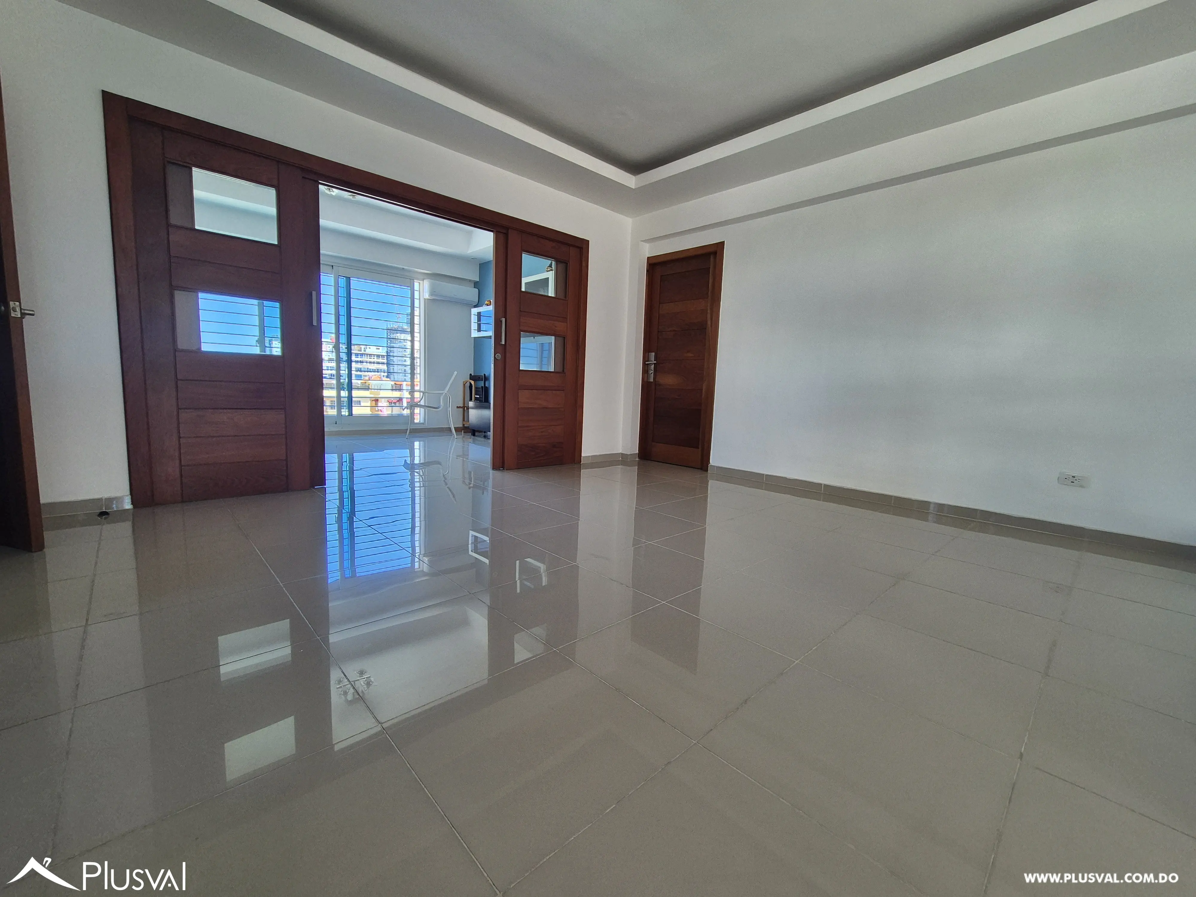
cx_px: 598
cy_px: 448
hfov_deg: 106.2
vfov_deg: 89.9
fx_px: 449
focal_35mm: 13
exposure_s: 1/120
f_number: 2.2
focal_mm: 2.2
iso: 80
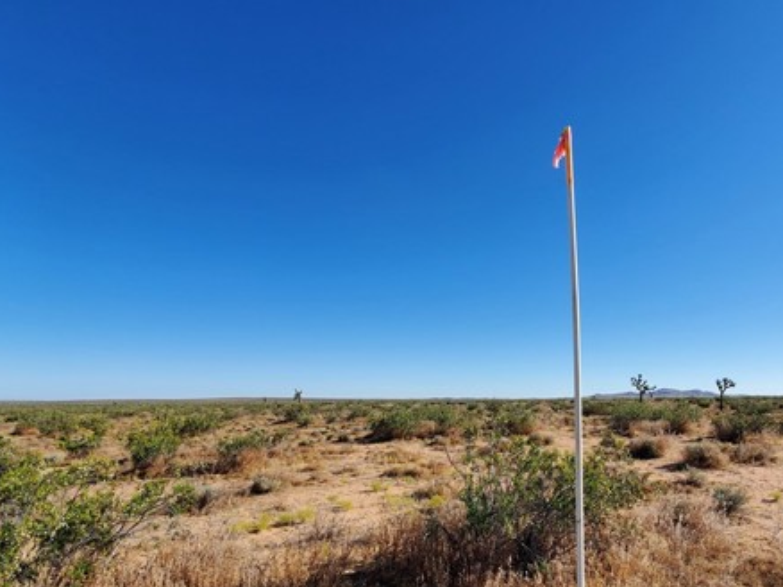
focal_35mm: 19
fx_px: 430
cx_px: 467
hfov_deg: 83.7
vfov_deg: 67.5
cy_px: 370
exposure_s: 1/1157
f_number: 2.2
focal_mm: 1.8
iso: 50
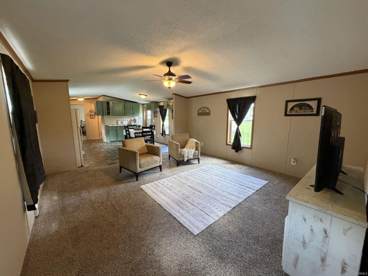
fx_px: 149
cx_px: 184
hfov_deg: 102.1
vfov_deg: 85.7
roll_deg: +0.1
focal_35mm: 14
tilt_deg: -7.8
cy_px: 138
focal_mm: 2.22
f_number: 2.2
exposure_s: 1/60
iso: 500
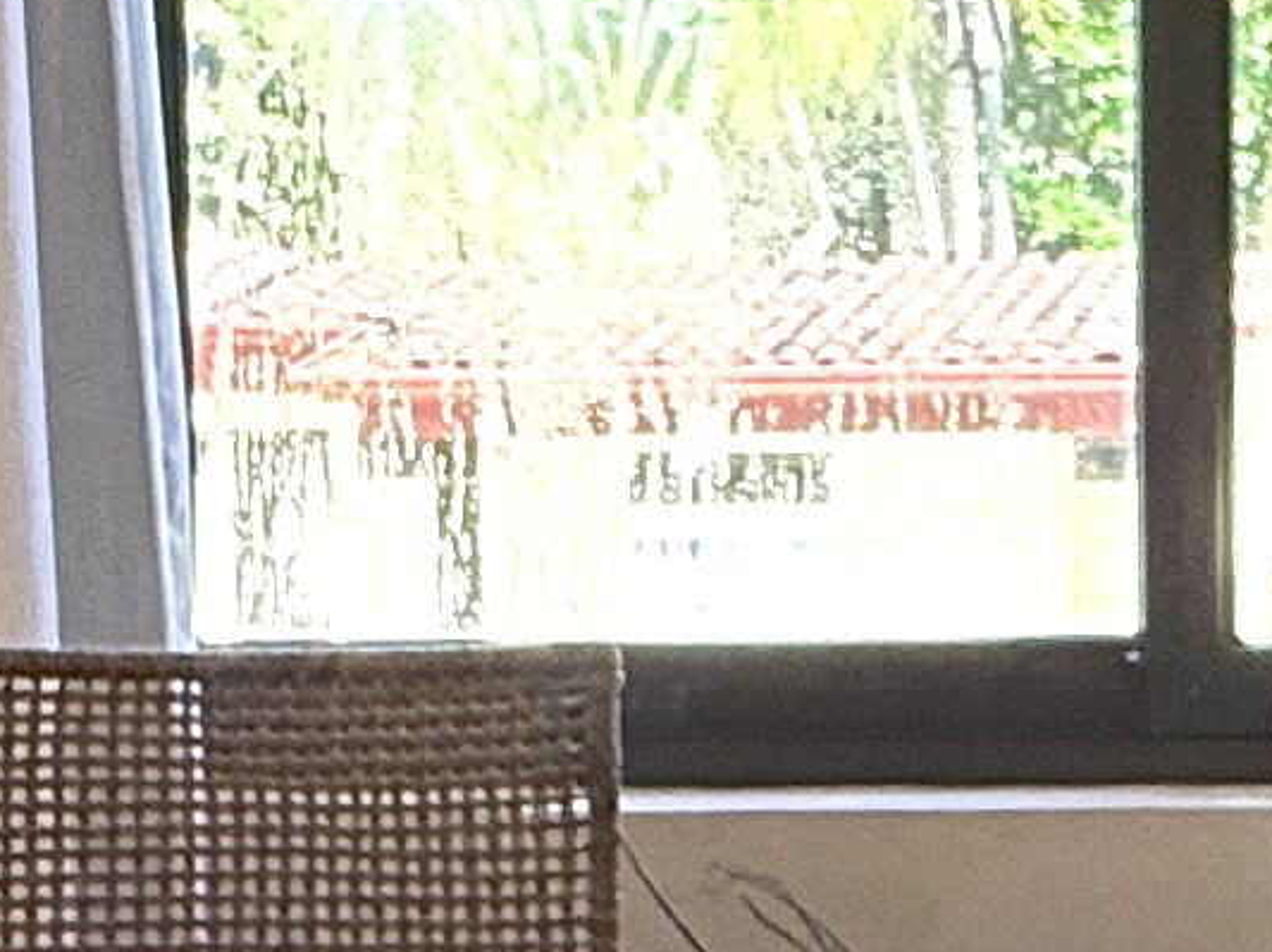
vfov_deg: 13.9
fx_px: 3892
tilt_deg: -2.9
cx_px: 940
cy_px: 289
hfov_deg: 18.5
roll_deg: +0.5
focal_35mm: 106
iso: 100
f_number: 2.2
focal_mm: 2.22
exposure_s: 1/120
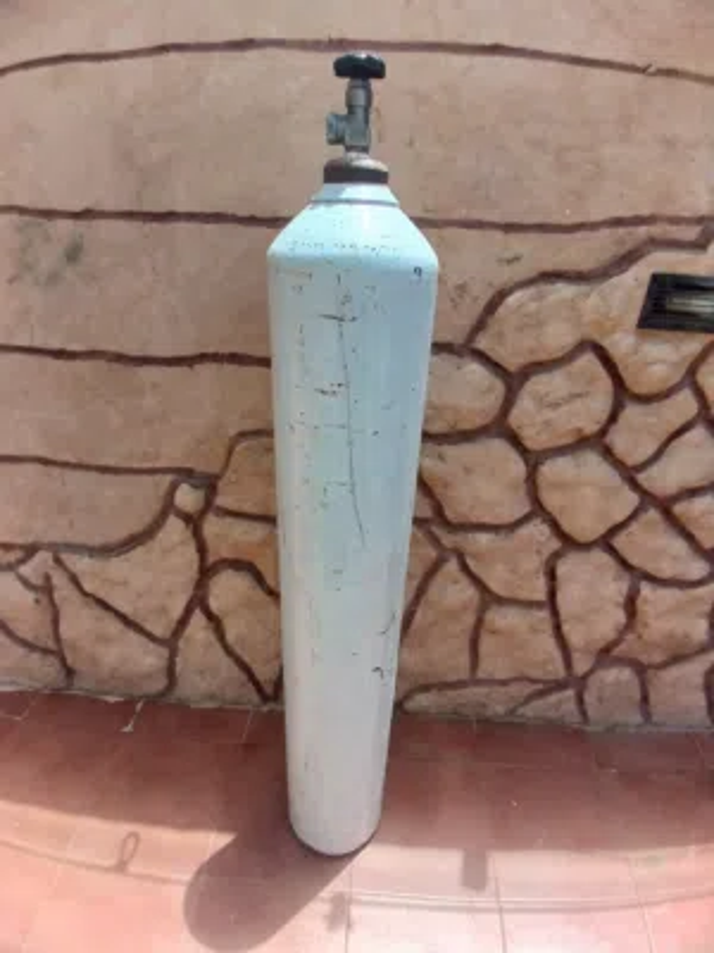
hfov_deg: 74.7
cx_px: 357
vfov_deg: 91.0
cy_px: 476
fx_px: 468
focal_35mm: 17
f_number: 2.2
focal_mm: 1.4
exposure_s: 1/678
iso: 50
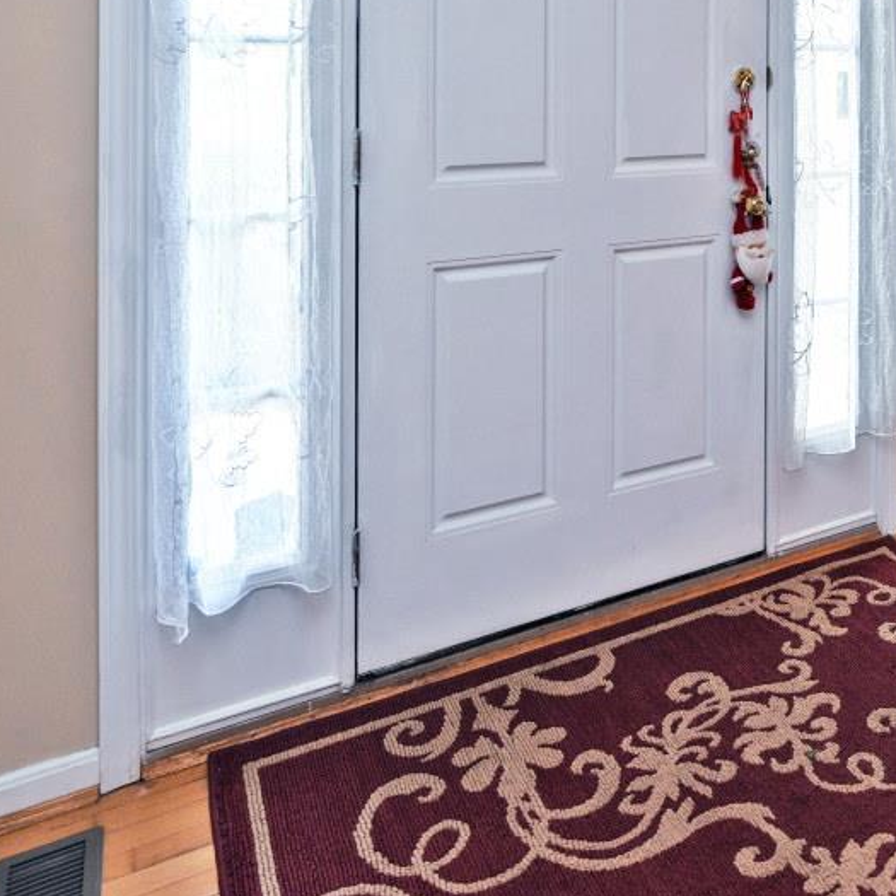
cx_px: 804
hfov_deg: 44.2
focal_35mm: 34
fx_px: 996
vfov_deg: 43.6
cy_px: 65
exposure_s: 1/100
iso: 200
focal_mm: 14
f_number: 5
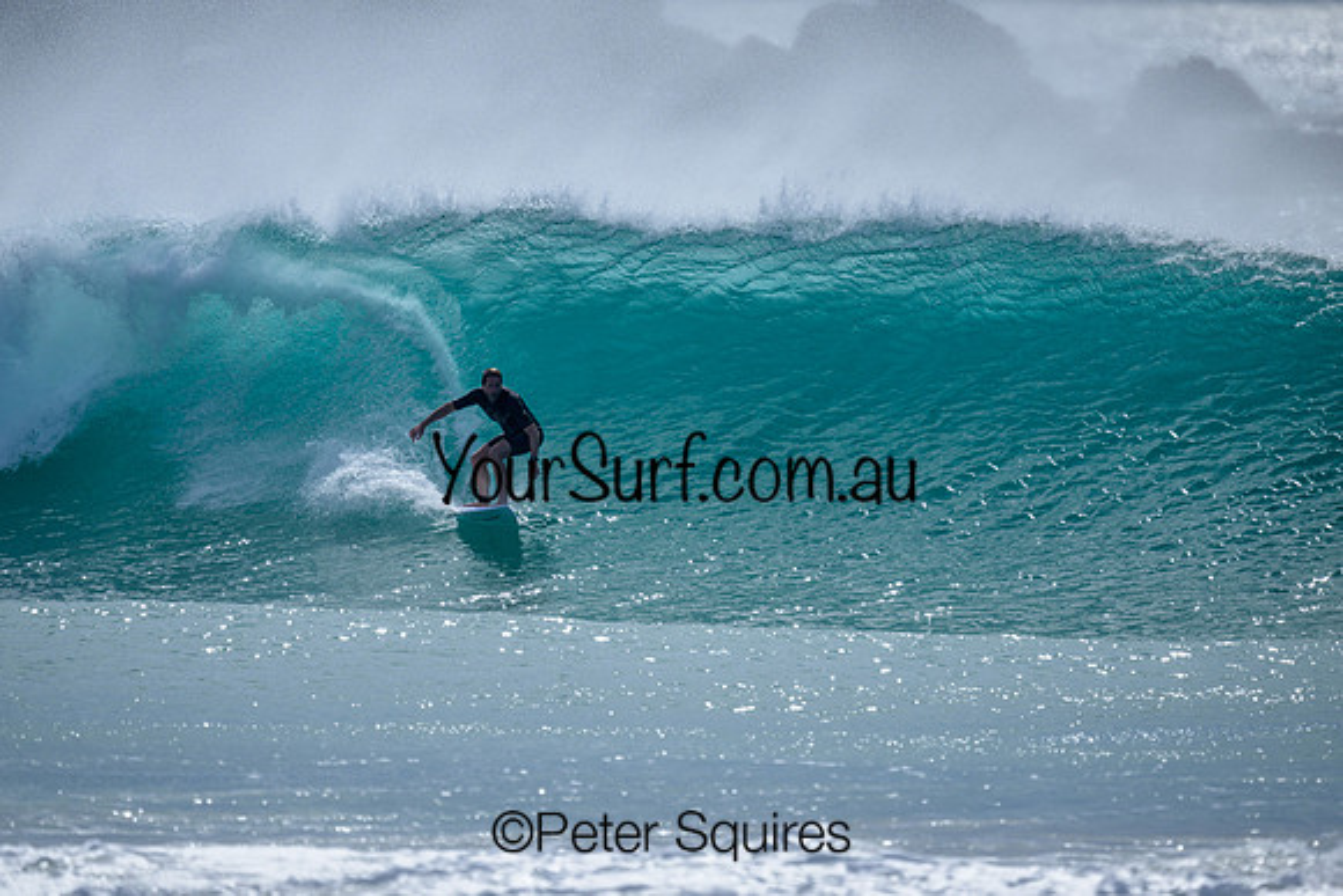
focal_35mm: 800
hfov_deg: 2.6
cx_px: 672
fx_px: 29850
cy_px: 448
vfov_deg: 1.7
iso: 160
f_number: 6.3
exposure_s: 1/2000
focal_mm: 800
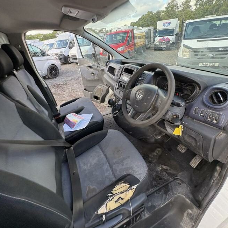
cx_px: 114
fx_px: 127
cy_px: 97
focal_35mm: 17
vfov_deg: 83.4
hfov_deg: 84.0
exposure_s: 1/99
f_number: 2.2
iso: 80
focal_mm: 2.22
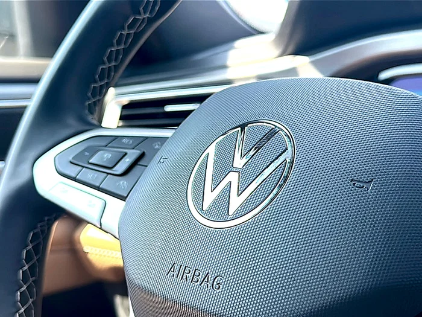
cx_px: 211
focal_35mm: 43
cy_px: 158
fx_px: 524
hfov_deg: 43.9
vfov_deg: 33.6
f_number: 1.78
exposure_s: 1/353
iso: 100
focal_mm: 6.86
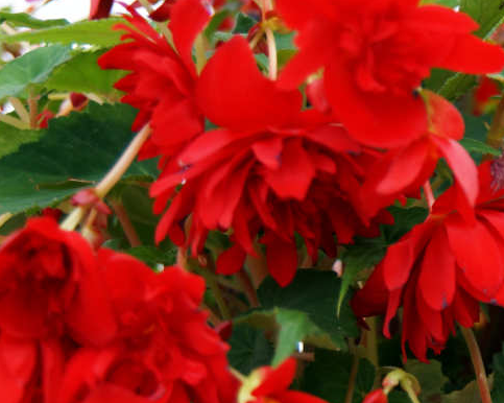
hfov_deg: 17.7
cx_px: 541
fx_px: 1566
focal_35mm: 105
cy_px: 289
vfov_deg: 14.6
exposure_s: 1/40
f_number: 2.8
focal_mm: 30
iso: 100
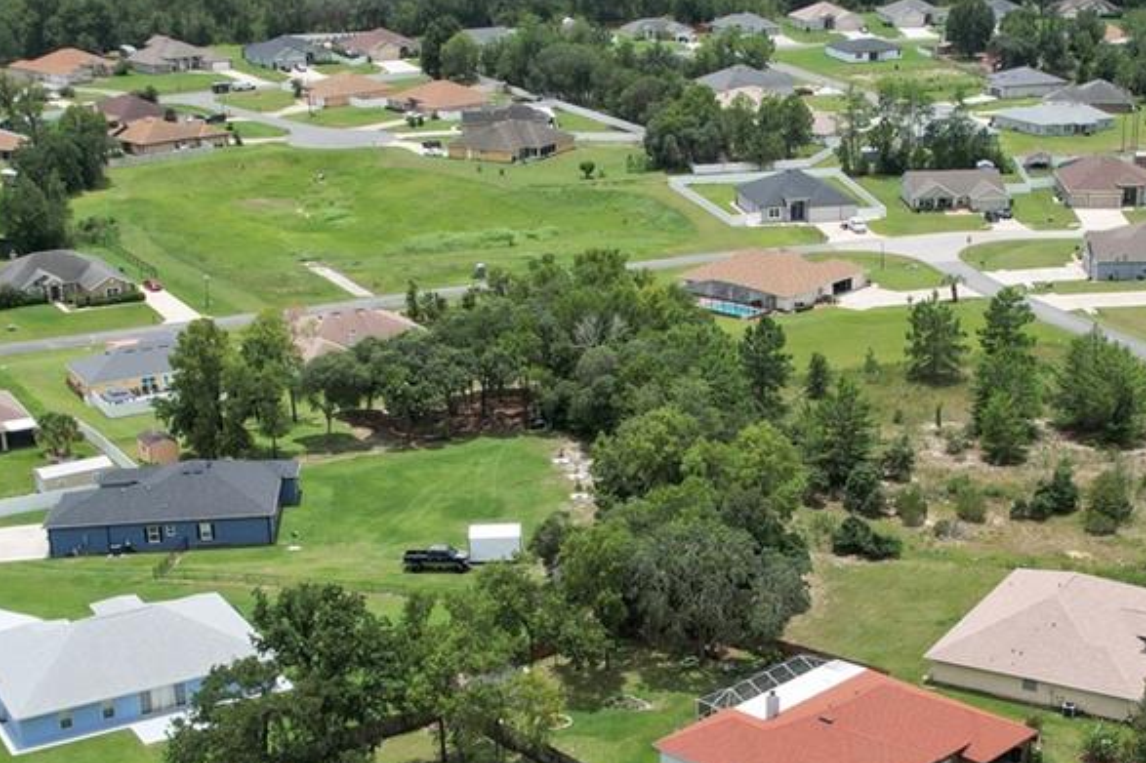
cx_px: 761
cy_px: 521
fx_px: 1909
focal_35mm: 60
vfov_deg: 22.5
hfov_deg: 33.1
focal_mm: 8.38
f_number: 2.8
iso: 120
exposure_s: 1/2500
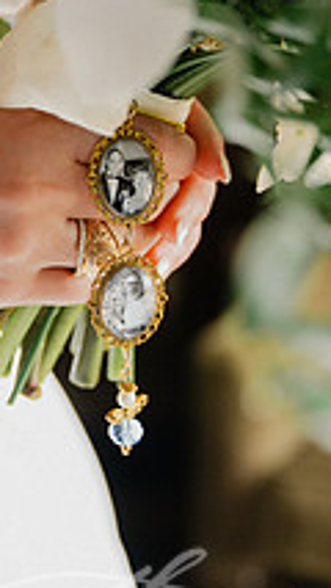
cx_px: 124
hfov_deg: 12.7
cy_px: 121
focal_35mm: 95
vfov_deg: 22.2
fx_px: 1481
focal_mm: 43
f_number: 2.8
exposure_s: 1/80
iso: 640
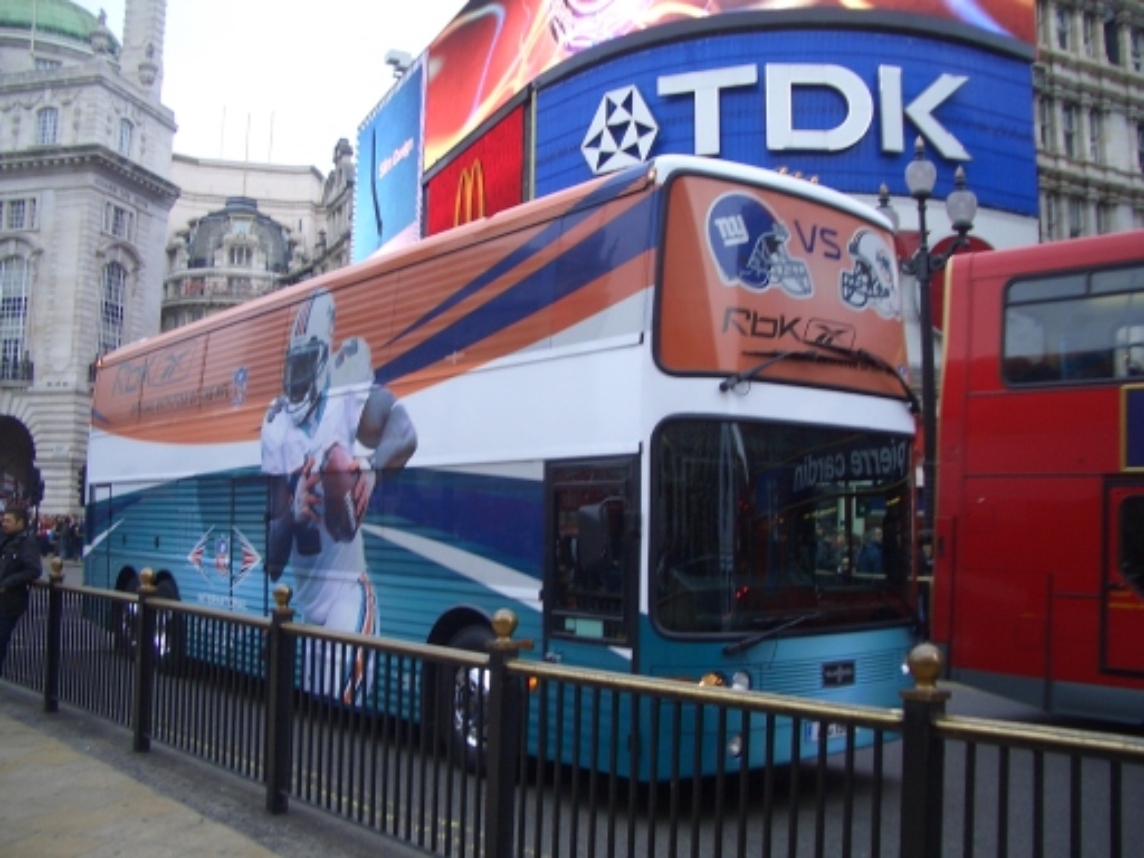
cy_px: 429
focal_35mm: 35
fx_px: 1157
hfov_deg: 52.6
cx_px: 572
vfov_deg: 40.7
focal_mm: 5.8
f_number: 2.6
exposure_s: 1/125
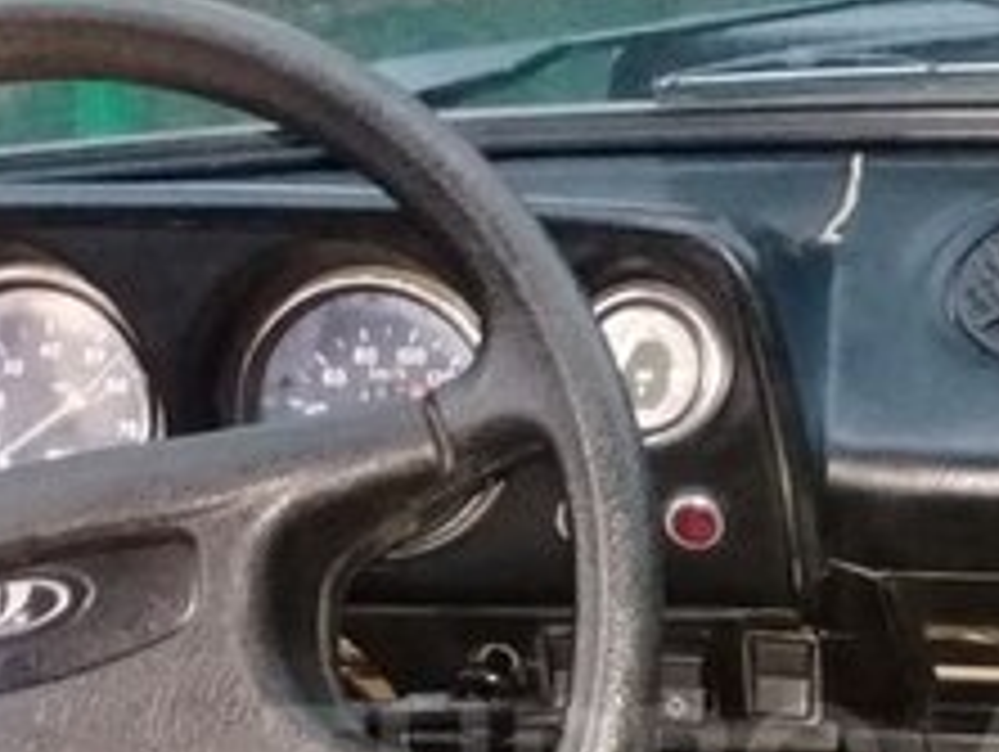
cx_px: 724
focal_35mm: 92
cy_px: 772
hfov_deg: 21.1
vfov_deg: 15.8
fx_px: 2658
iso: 640
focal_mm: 3.3
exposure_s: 1/15
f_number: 2.2
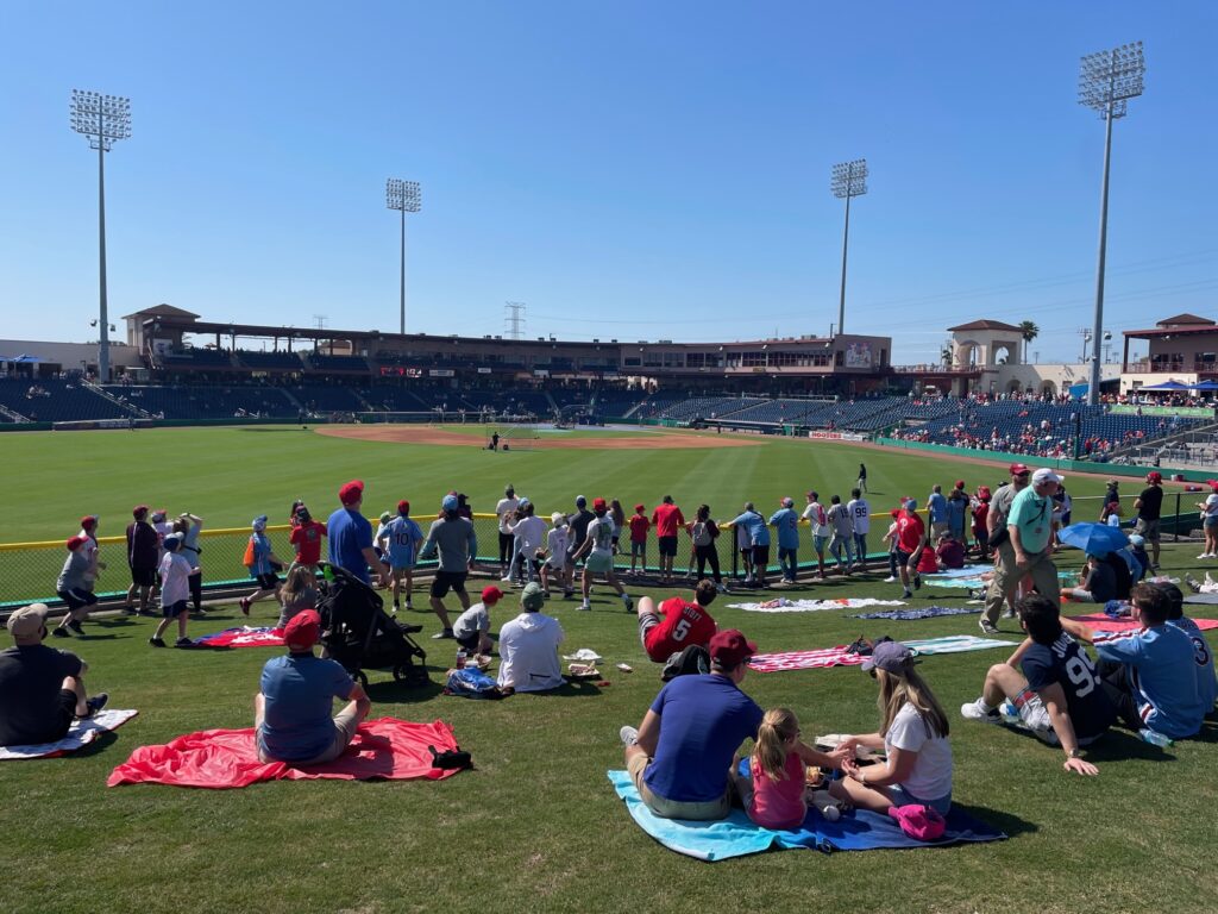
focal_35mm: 26
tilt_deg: -3.8
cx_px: 609
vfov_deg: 53.1
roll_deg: -0.7
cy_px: 457
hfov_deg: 67.3
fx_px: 915
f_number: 1.6
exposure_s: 1/4651
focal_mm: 4.2
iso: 32
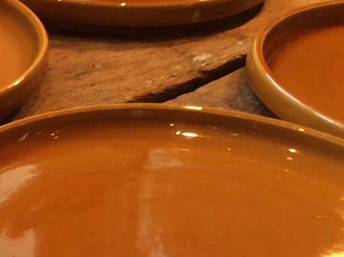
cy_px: 340
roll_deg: +2.5
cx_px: -169
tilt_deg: -40.6
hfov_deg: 18.2
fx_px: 952
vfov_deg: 14.7
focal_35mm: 96
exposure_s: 1/25
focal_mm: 3.3
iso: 32
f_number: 2.4
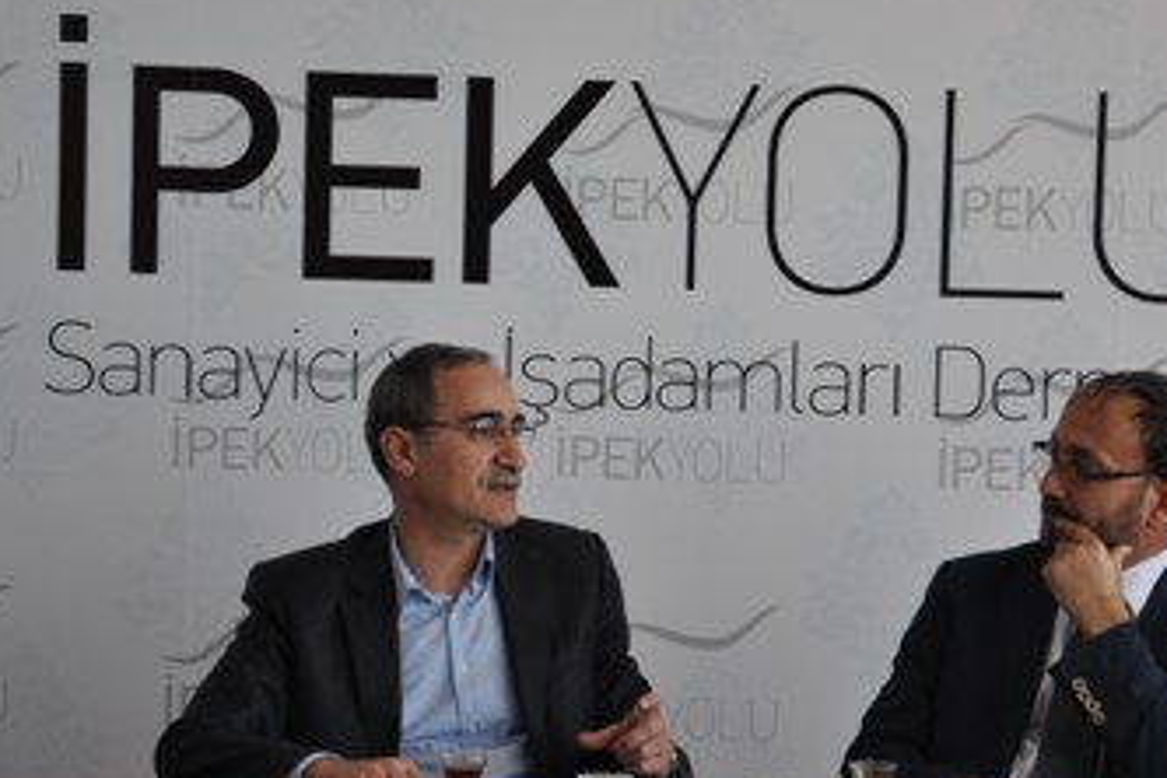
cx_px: 659
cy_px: 385
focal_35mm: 133
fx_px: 4311
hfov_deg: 15.4
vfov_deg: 10.3
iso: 450
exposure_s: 1/60
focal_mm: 66
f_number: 5.3
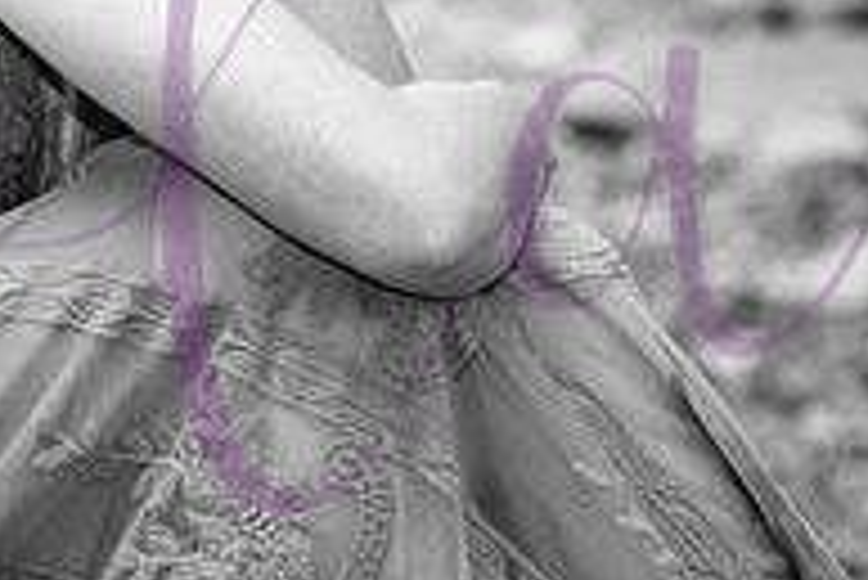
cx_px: 36
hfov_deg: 6.5
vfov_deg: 4.4
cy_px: -196
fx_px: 7600
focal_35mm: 315
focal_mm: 105
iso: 2000
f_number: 5.6
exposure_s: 1/250
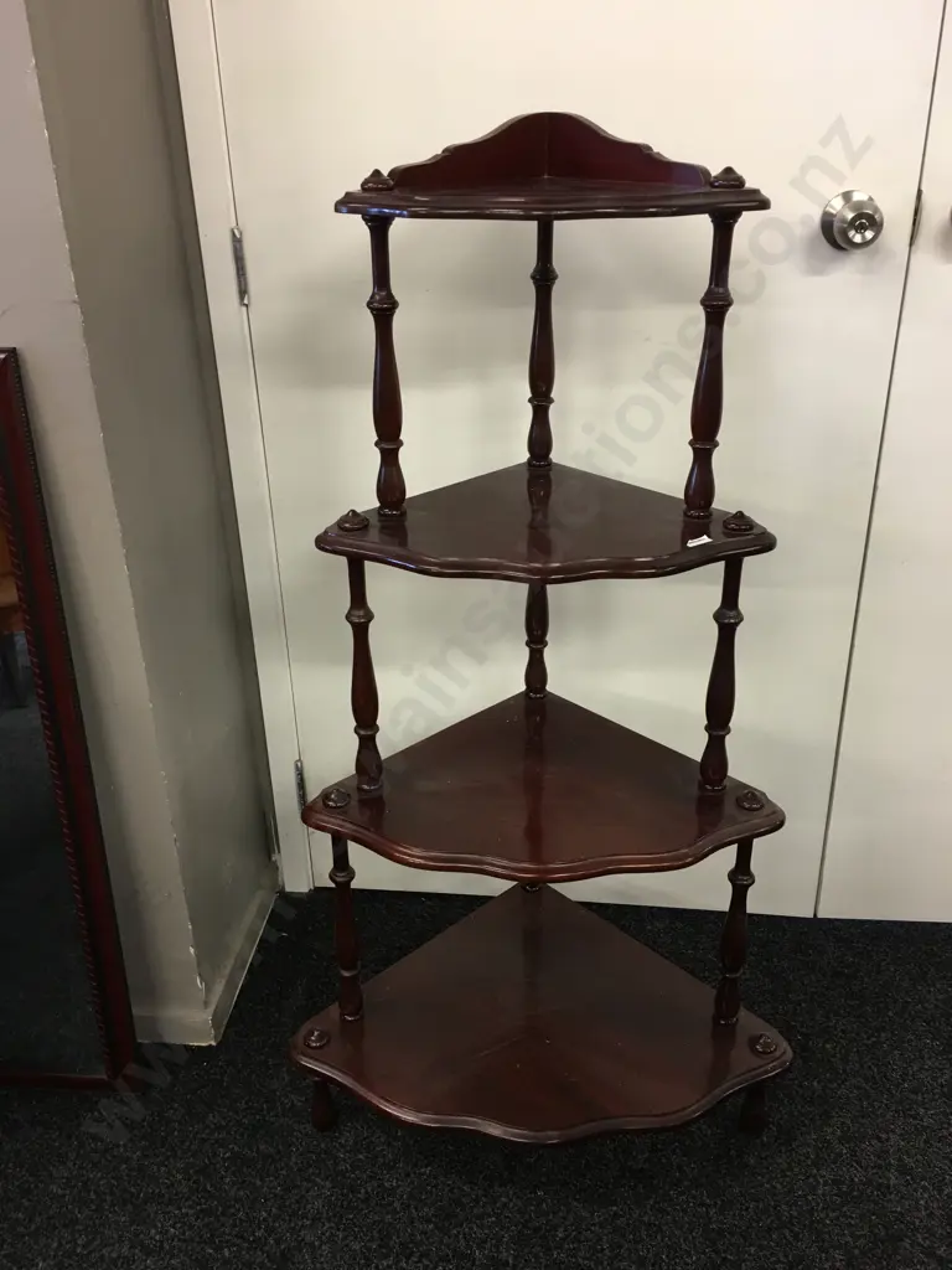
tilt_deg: -25.1
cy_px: 635
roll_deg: +0.0
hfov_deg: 48.2
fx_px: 1063
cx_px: 476
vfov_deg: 61.7
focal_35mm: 29
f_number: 2.2
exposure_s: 1/17
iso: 50
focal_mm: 4.15
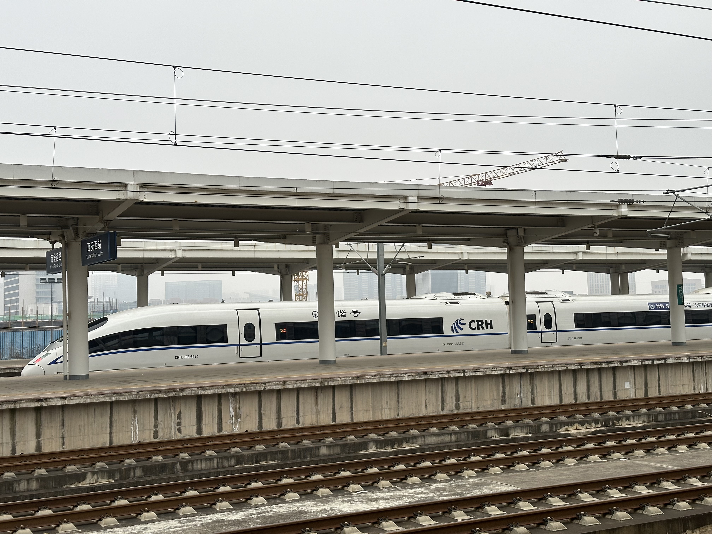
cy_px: 267
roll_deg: +1.8
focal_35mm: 48
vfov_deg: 30.3
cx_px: 356
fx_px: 987
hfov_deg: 39.7
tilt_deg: +3.0
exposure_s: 1/634
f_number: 1.78
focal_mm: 6.86
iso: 64
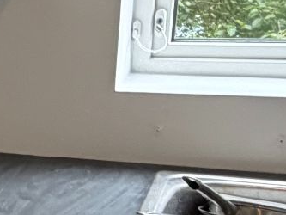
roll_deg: +4.3
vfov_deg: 14.5
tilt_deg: -17.9
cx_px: -259
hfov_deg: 15.9
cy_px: 192
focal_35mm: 101
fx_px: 835
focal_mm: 2.22
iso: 160
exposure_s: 1/121
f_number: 2.2
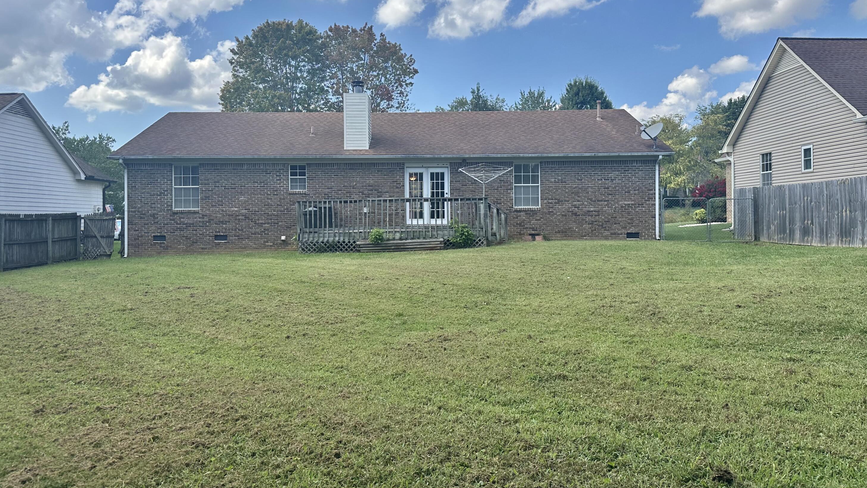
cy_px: 219
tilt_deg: +1.9
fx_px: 621
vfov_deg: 42.8
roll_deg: -0.1
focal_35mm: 27
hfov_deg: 69.9
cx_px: 423
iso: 80
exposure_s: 1/2809
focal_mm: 6.86
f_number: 1.78
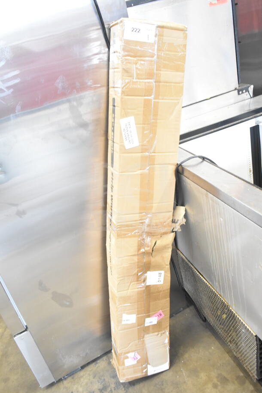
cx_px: 131
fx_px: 327
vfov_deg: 61.9
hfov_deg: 43.6
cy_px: 196
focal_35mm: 30
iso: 2500
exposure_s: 1/30
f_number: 3.8
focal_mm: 20
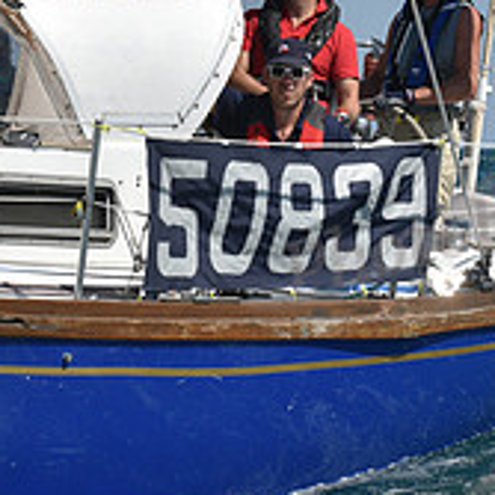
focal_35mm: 230
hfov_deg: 7.6
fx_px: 3721
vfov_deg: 7.6
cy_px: 113
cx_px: 132
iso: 250
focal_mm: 78
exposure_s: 1/1600
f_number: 8
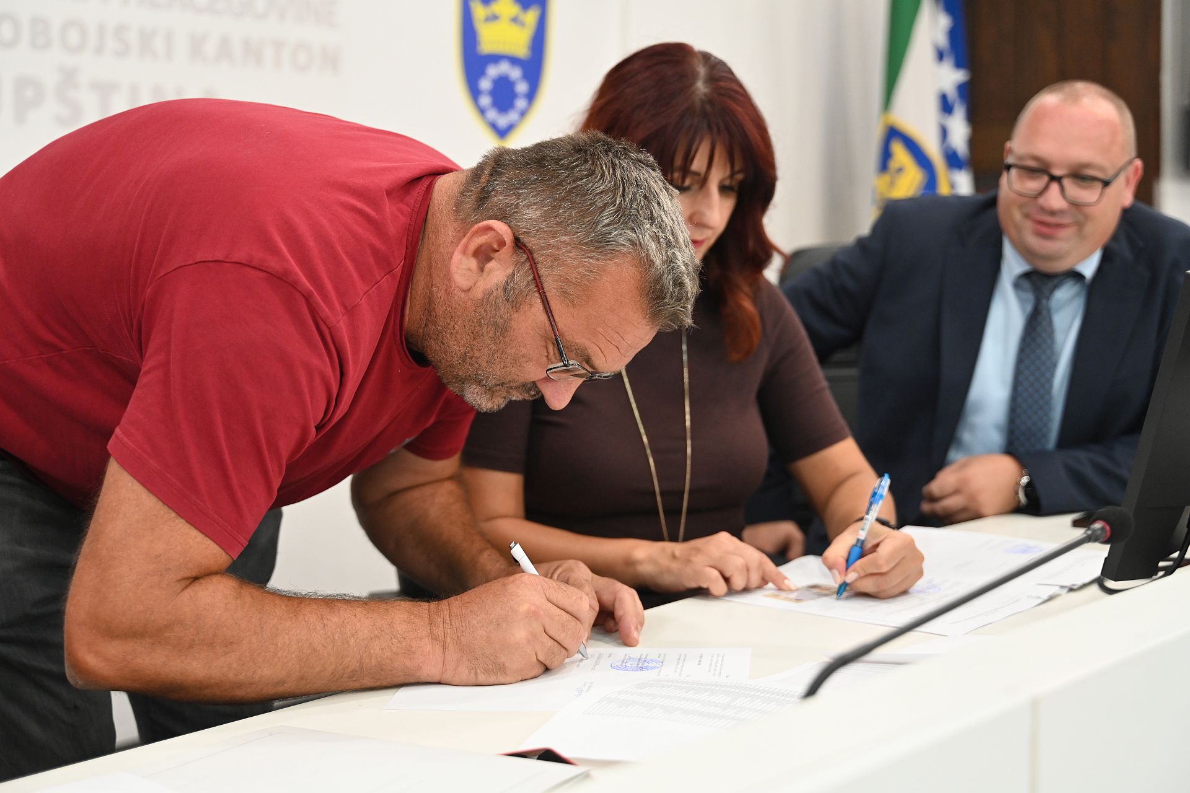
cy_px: 396
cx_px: 595
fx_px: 1553
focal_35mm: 47
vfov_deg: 28.6
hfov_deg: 41.9
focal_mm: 47
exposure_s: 1/125
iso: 1600
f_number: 2.8
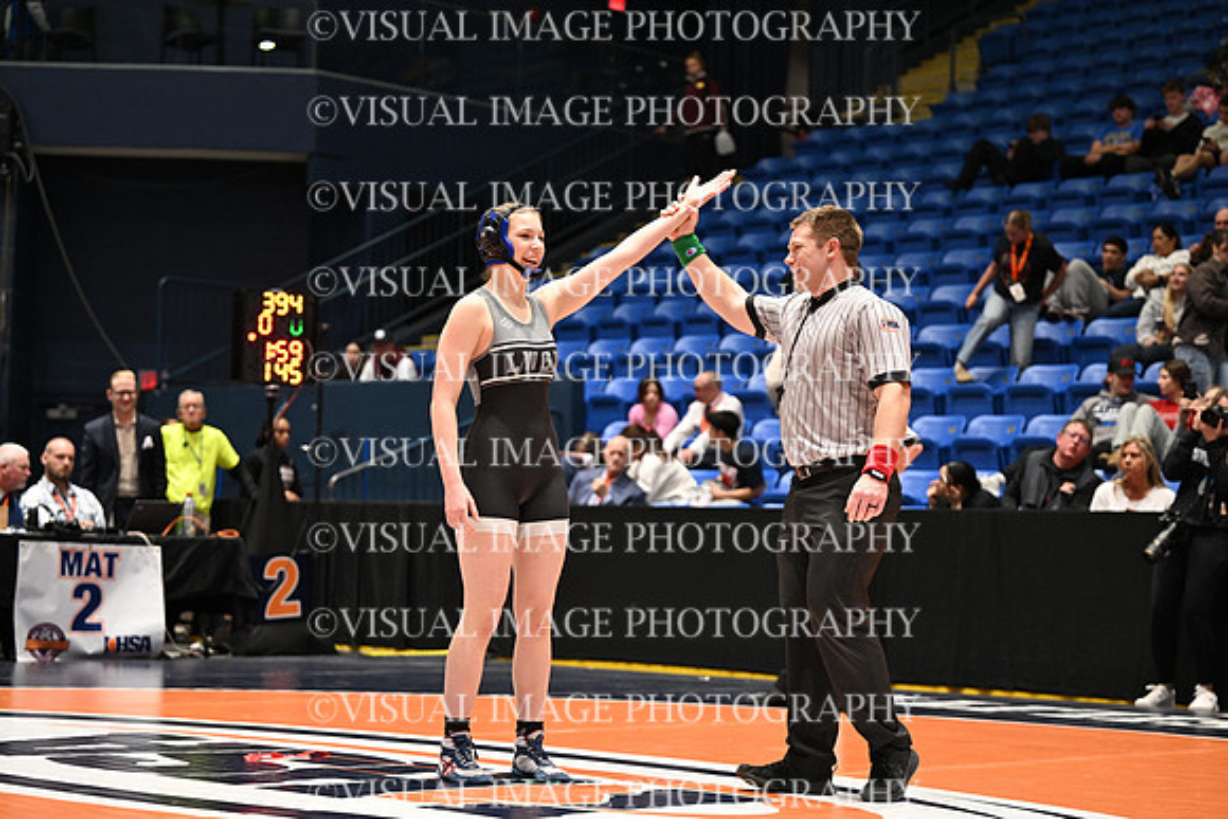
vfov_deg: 17.7
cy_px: 410
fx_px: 2627
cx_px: 614
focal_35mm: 77
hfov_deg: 26.3
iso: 2800
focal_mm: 77
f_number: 2.8
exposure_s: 1/480
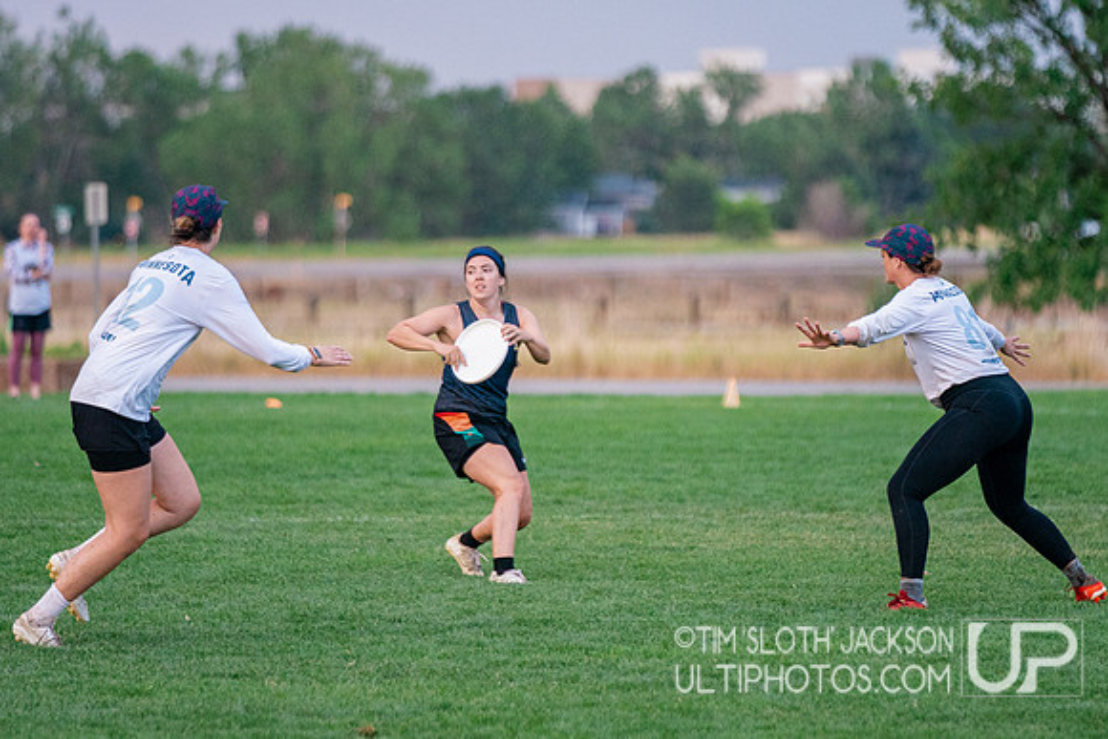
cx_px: 539
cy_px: 363
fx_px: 9089
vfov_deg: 4.7
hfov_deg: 7.0
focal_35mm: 295
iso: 2000
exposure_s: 1/3200
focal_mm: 200
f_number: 2.8
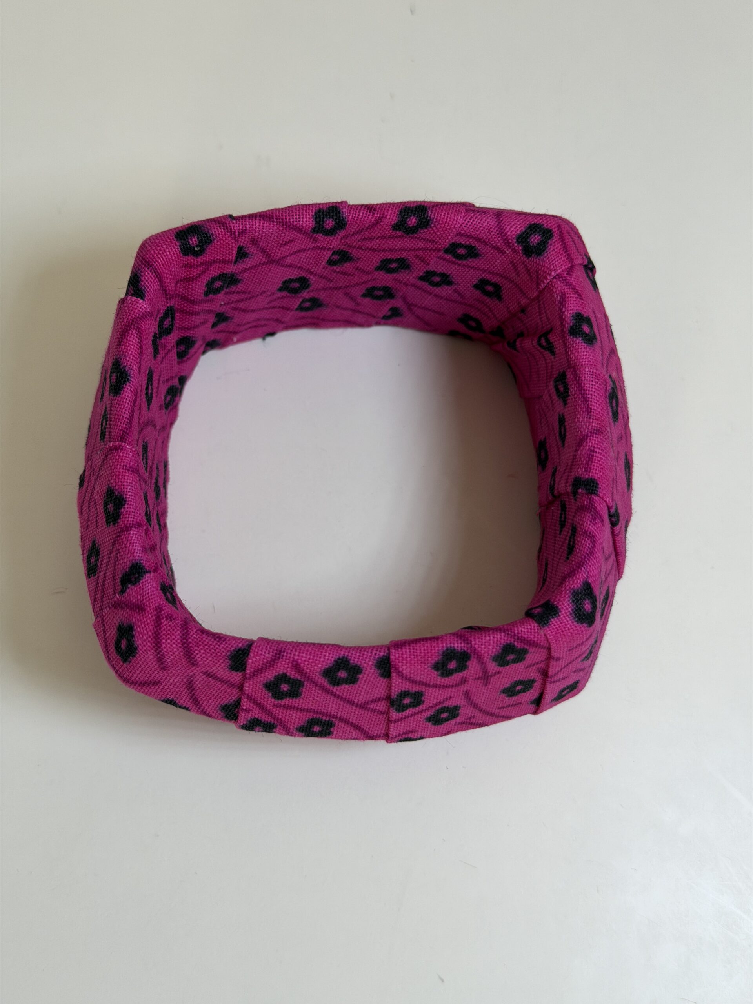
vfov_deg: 39.7
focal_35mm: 48
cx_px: 376
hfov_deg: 30.3
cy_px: 502
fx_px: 1392
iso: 64
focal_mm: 6.76
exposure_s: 1/271
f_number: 1.78
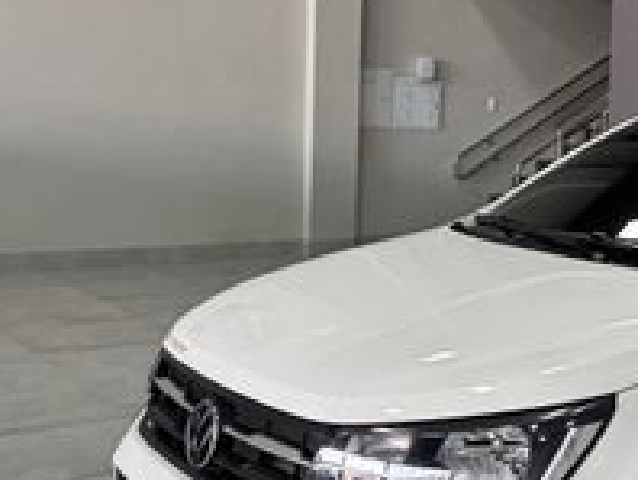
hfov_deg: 29.4
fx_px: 1052
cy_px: 216
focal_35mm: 57
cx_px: 751
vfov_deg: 25.7
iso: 200
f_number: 1.78
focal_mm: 6.76
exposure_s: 1/120
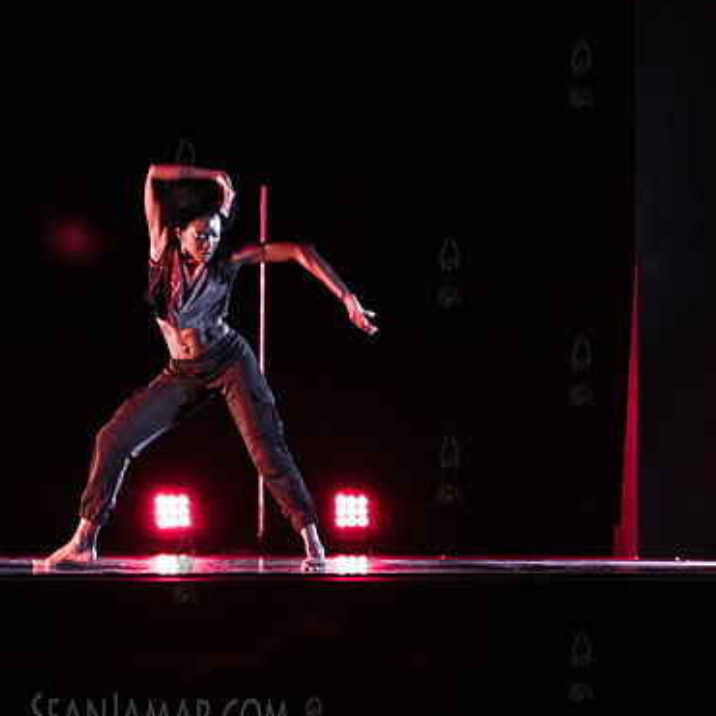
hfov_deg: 5.1
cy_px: 393
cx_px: 157
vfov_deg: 5.1
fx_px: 8050
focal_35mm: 344
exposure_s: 1/500
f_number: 2.8
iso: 4000
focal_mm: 200
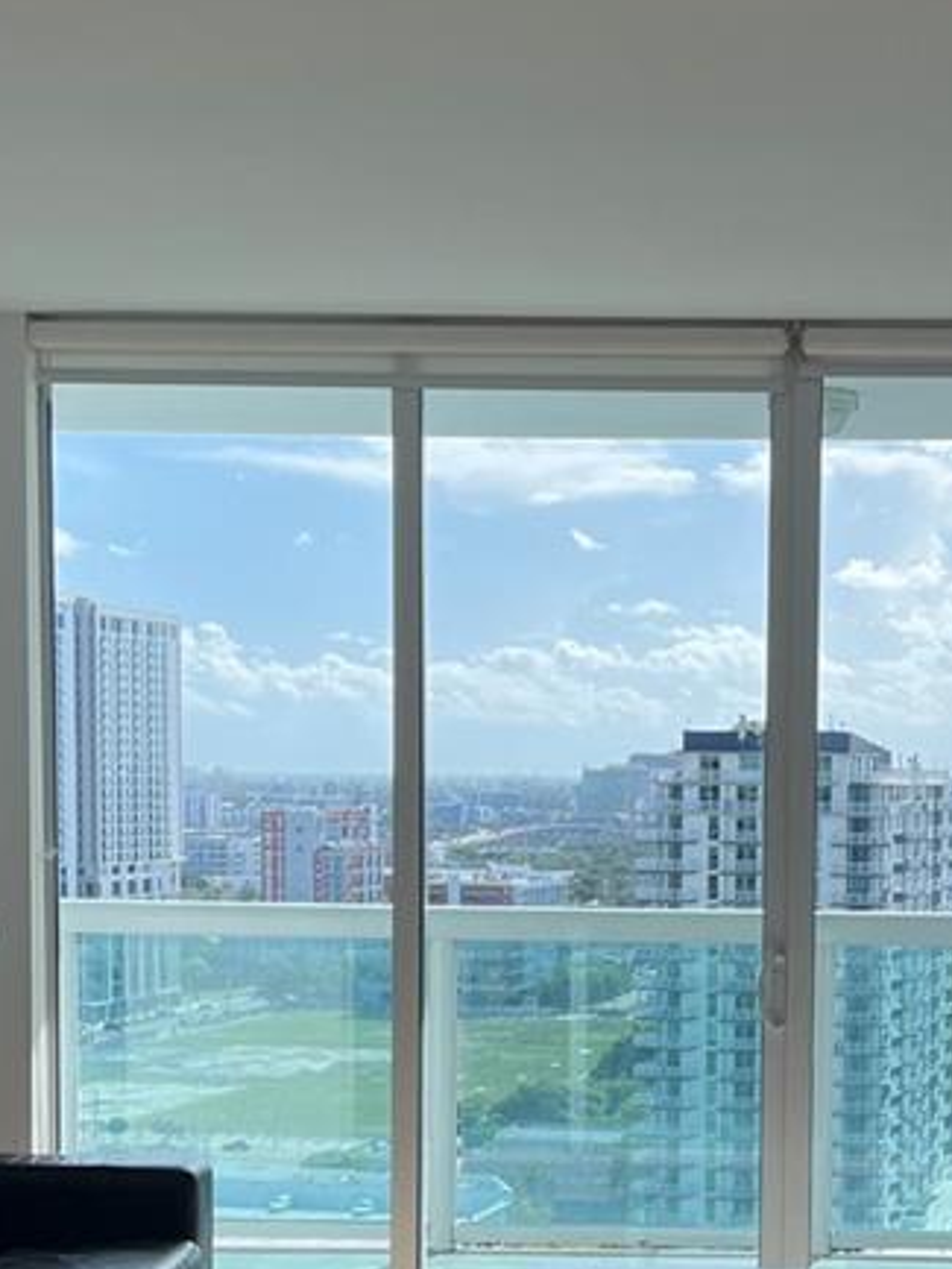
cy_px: 926
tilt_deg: -4.0
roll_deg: -1.0
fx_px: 2639
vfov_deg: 26.7
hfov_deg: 20.2
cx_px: 767
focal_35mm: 72
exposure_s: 1/1597
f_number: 1.5
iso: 50
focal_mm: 5.7
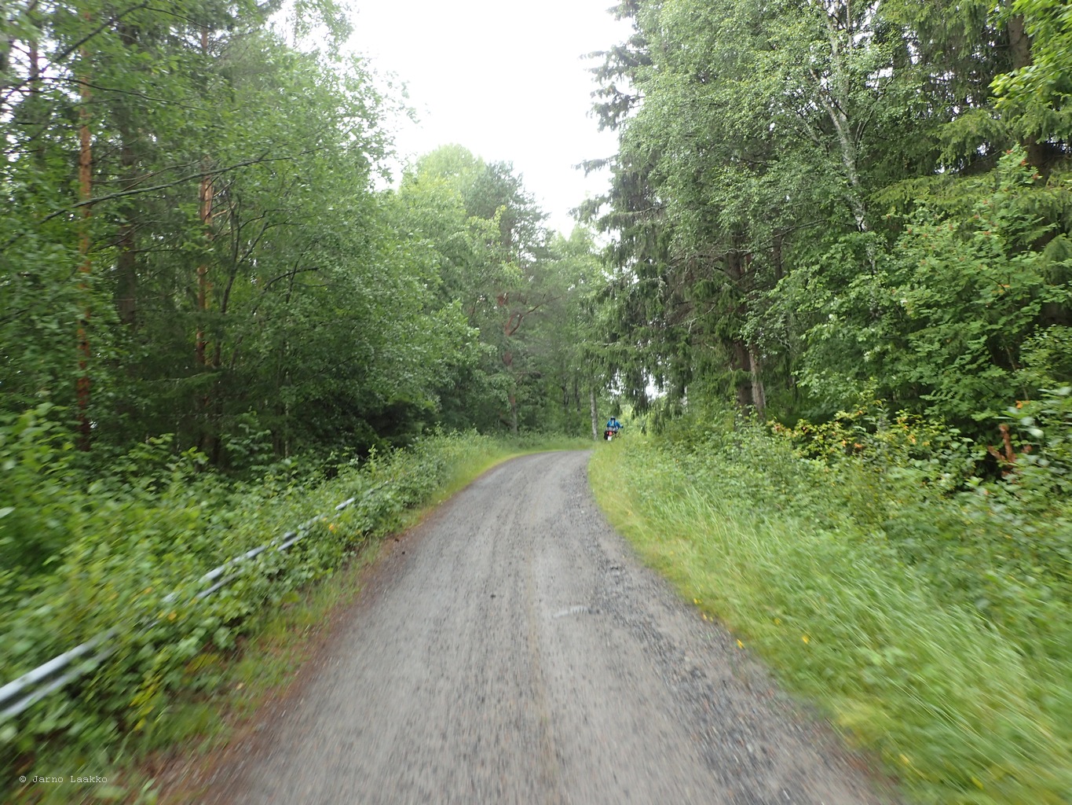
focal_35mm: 25
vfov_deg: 54.9
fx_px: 774
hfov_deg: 69.4
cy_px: 402
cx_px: 536
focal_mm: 4.5
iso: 100
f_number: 2.8
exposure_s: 1/200
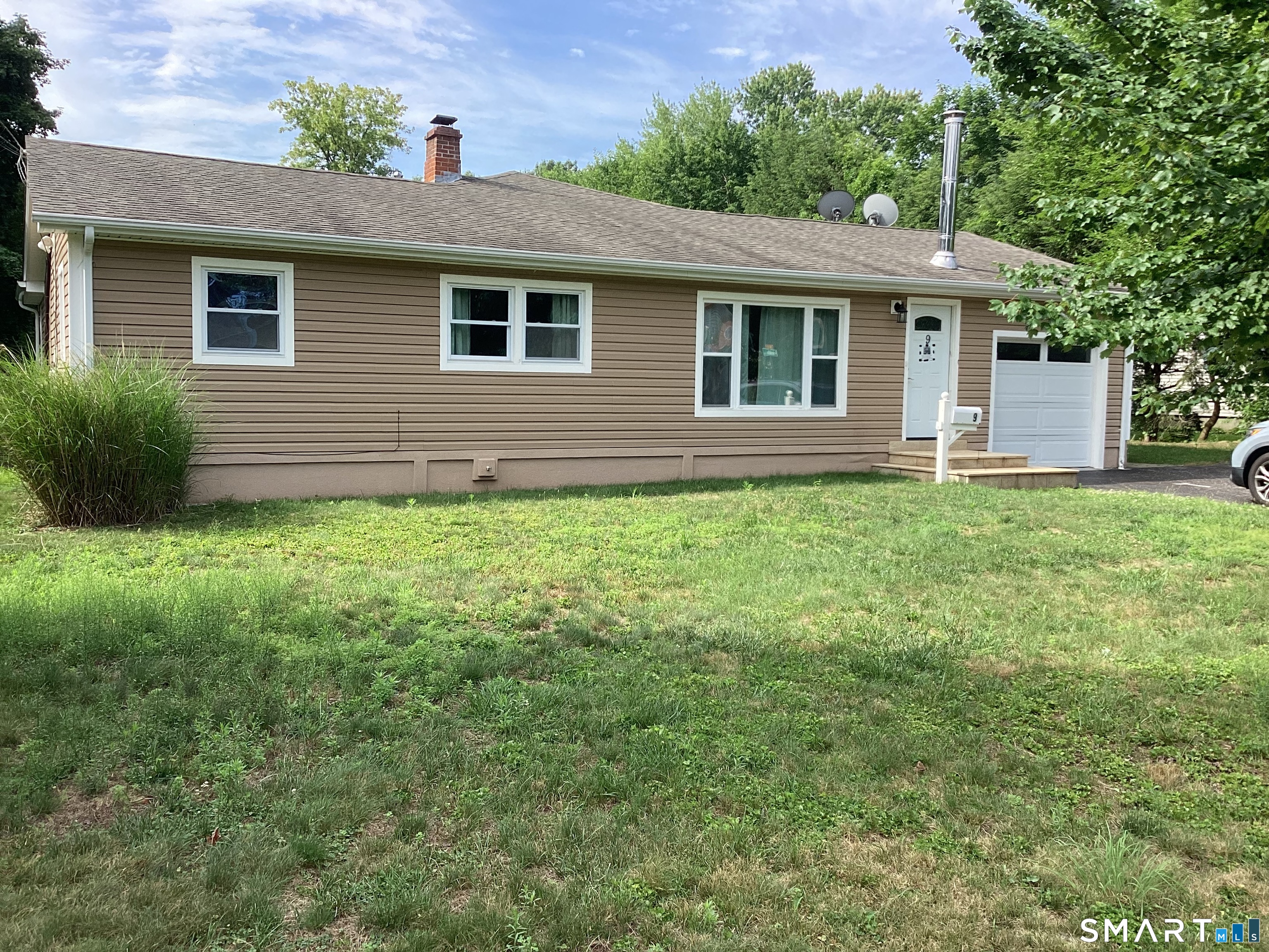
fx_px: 1136
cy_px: 476
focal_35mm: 31
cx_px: 634
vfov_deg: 45.4
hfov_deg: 58.4
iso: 25
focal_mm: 3.3
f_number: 2.4
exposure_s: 1/394
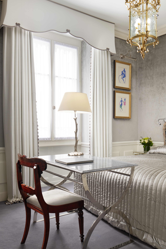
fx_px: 228
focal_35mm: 33
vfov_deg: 57.2
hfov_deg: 39.5
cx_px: 111
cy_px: 126
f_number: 16
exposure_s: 3
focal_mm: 21
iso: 160
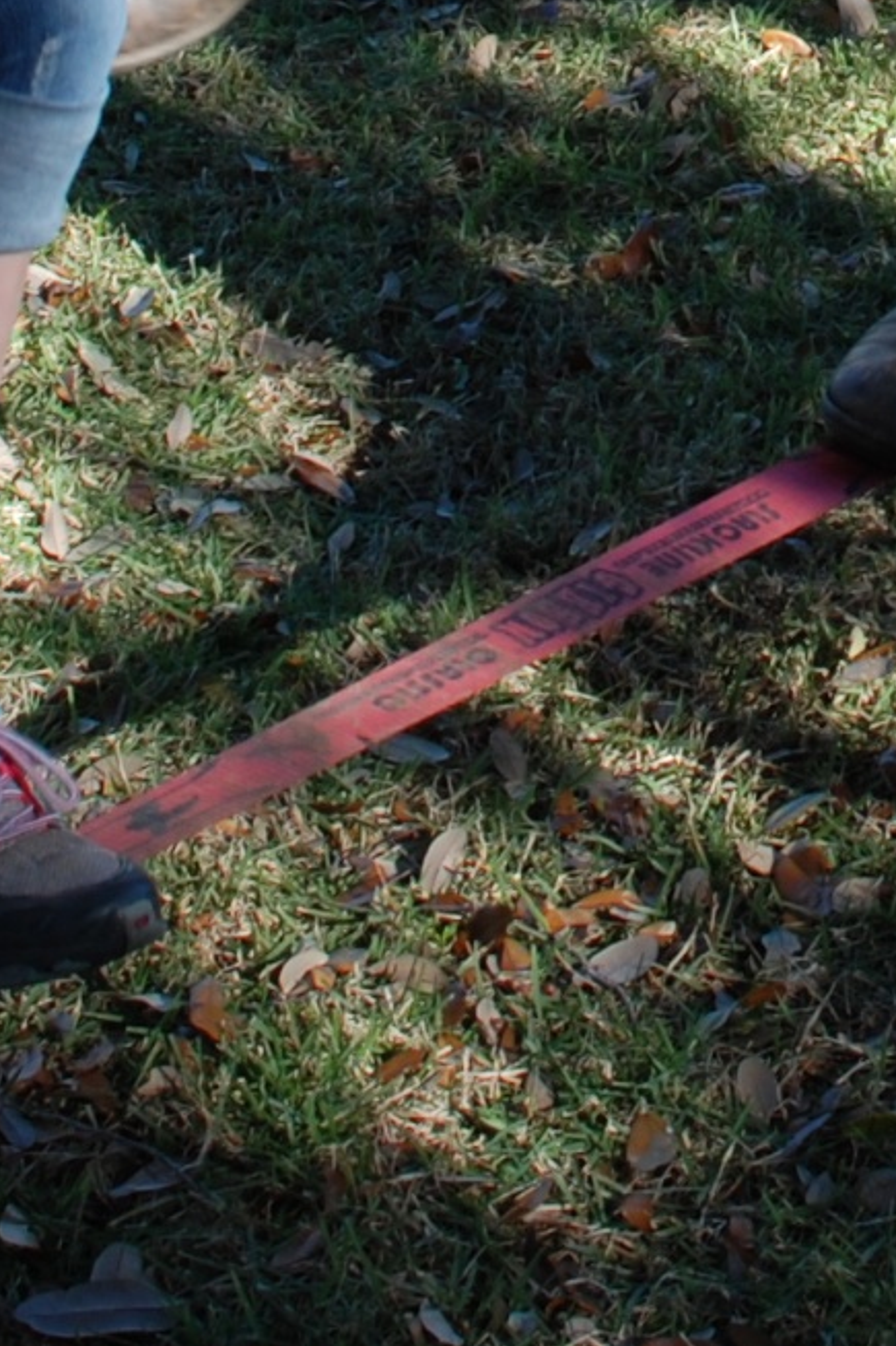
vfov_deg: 13.9
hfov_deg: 9.8
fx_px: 5154
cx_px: 997
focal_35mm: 138
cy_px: -676
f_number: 5.6
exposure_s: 1/125
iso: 100
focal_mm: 20
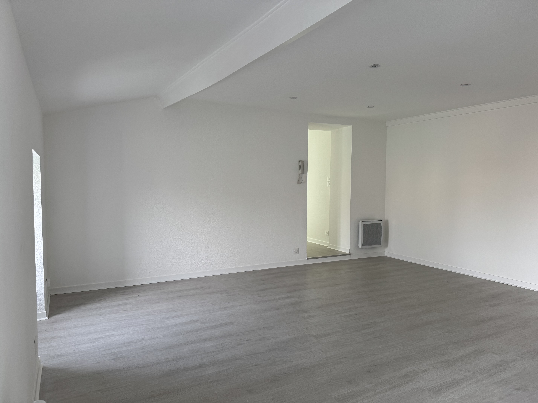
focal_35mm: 24
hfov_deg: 71.6
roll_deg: -0.1
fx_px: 373
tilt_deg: -3.0
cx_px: 269
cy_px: 202
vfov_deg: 56.8
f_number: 1.78
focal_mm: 6.76
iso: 100
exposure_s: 1/121
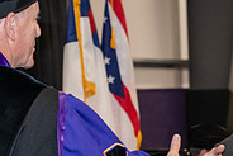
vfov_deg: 6.2
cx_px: 227
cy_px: 114
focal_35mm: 221
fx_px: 1431
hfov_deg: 9.3
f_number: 5
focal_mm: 70
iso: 2500
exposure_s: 1/200
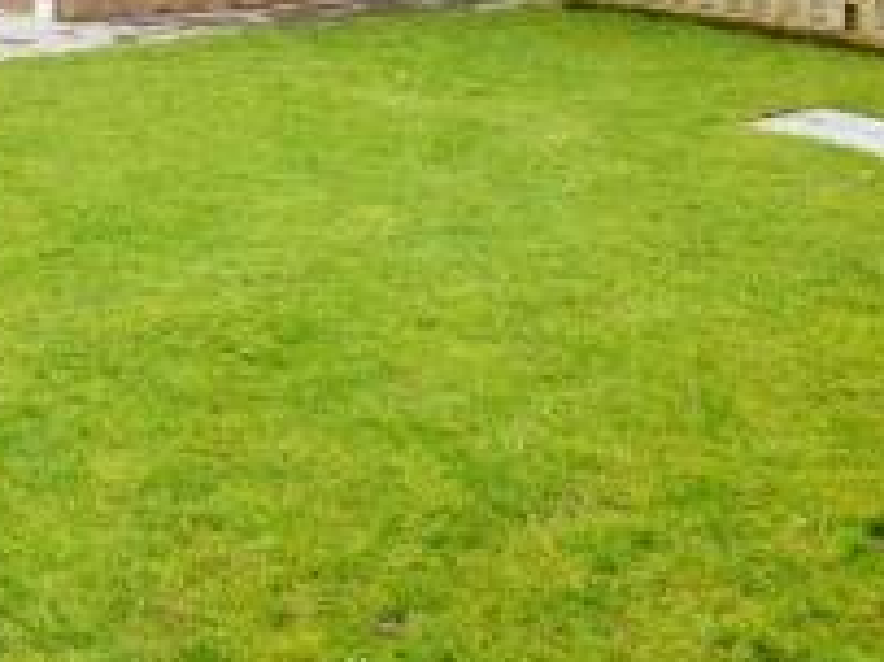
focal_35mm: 69
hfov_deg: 25.8
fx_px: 1761
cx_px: -120
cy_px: -98
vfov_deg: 20.2
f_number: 4
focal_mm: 4.3
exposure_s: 1/100
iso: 100
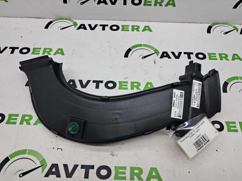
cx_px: 121
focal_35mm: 27
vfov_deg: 51.3
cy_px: 90
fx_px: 189
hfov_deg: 65.4
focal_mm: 4
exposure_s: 1/100
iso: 50
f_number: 1.8
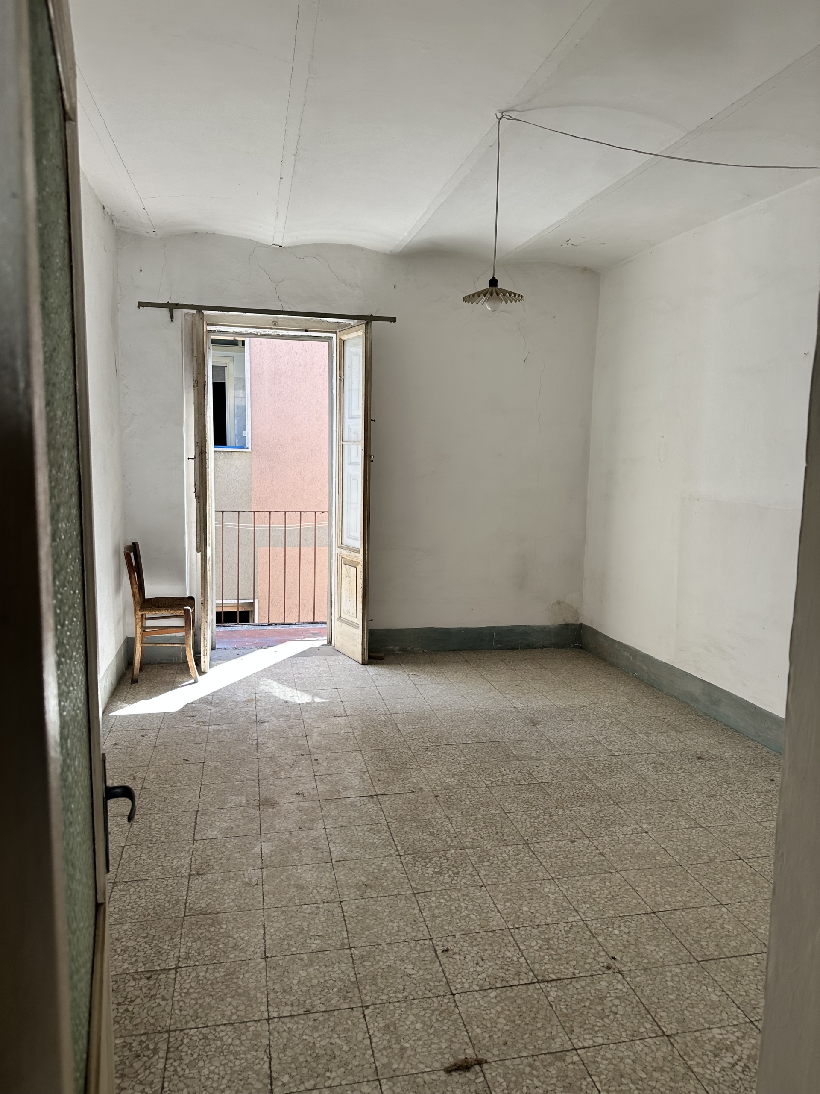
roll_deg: -1.9
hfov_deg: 56.8
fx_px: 758
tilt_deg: -7.1
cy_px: 547
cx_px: 410
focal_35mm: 24
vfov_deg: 71.6
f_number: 1.78
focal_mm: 6.86
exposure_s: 1/303
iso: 80
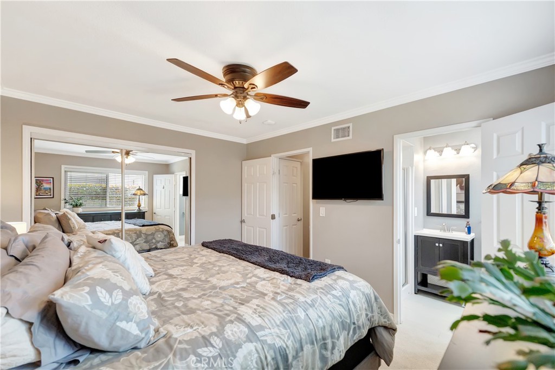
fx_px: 231
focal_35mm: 15
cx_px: 278
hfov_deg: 100.4
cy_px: 185
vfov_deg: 77.3
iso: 800
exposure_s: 1/320
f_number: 2.8
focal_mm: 10
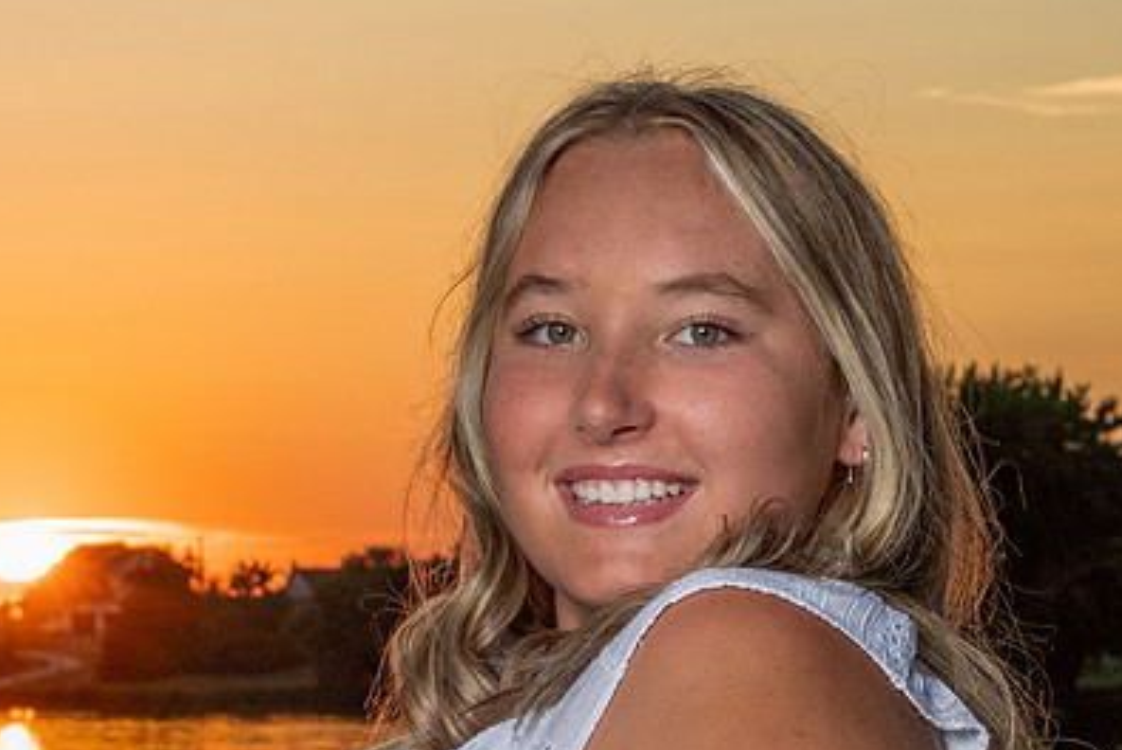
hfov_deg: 30.4
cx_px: 460
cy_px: 541
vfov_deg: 20.5
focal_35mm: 66
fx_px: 2058
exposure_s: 1/200
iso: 100
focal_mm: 45
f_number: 8
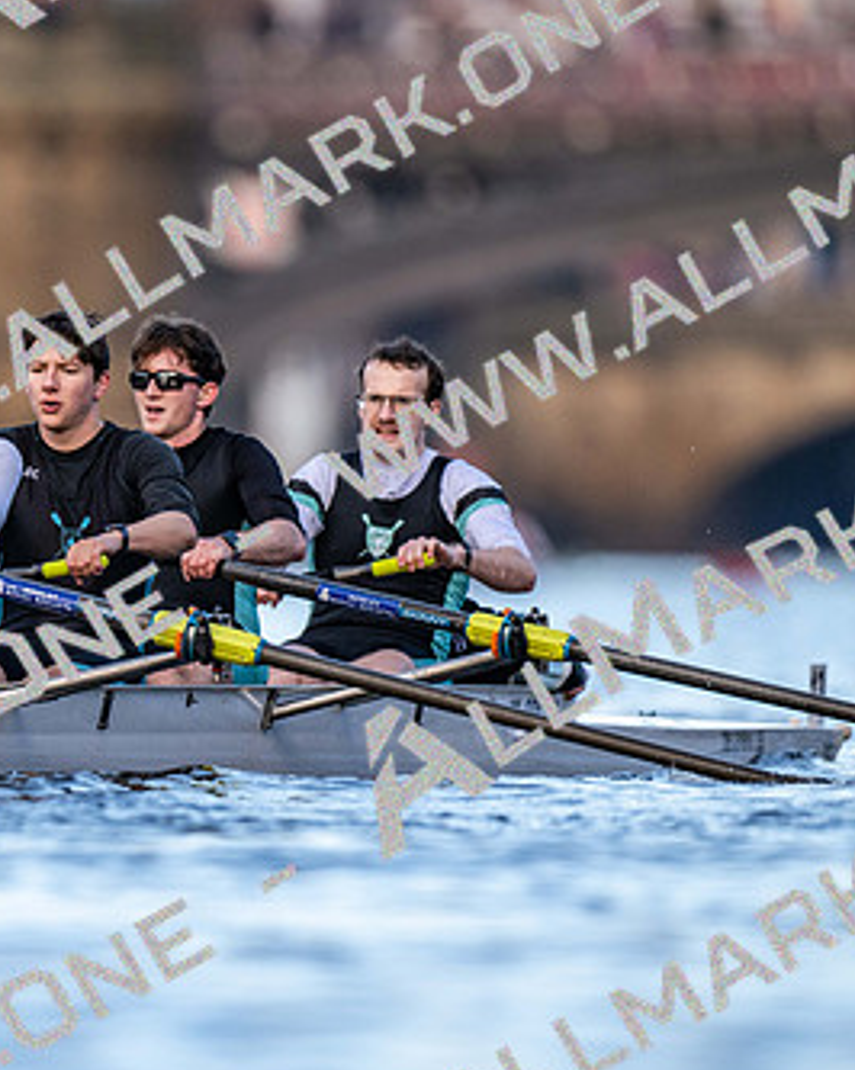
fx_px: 31090
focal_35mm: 982
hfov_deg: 1.6
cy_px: 554
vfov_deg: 2.0
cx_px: 90
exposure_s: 1/2500
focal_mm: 600
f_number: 4
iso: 1250
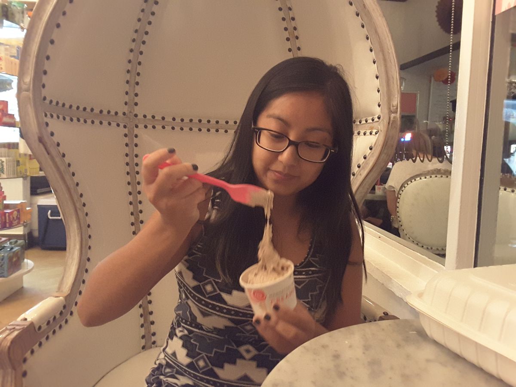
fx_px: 462
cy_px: 194
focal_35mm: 31
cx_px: 258
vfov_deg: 45.4
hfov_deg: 58.4
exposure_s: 1/15
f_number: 1.9
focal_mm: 2.9
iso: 400
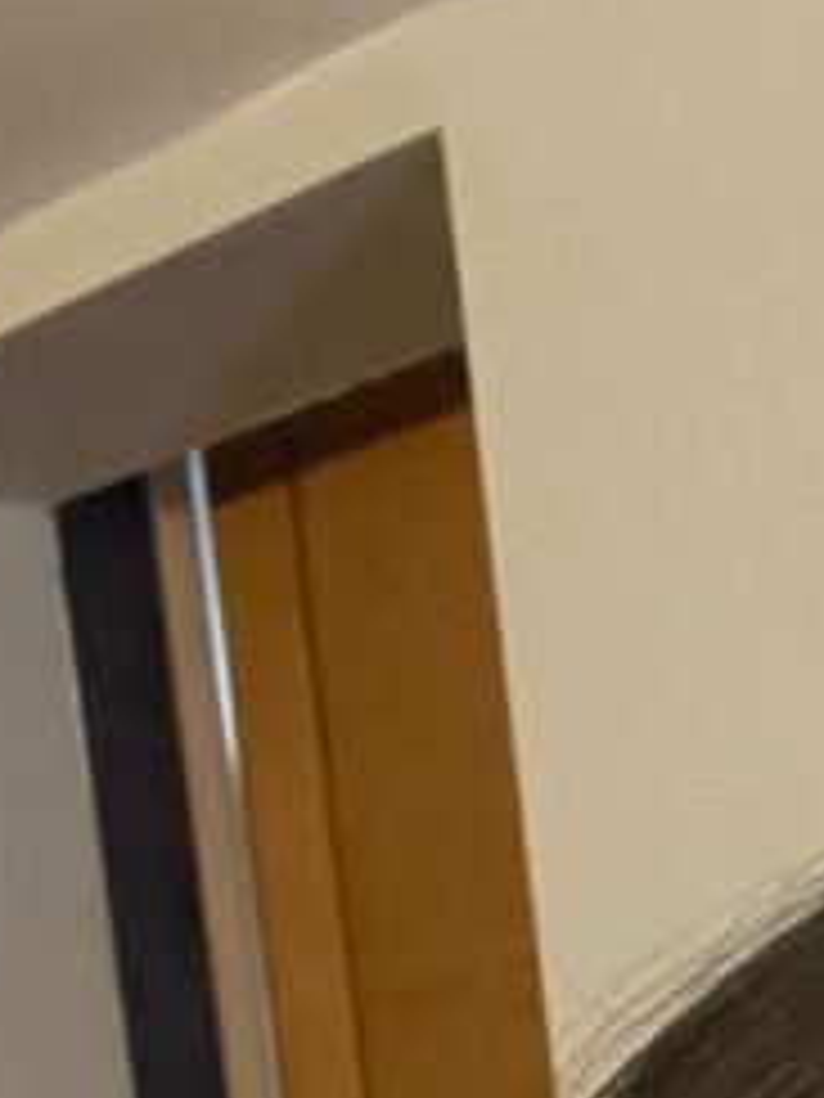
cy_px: 2142
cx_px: 1229
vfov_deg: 13.5
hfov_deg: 11.3
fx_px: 3999
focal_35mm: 126
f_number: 2.2
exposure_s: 1/20
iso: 400
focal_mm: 2.71
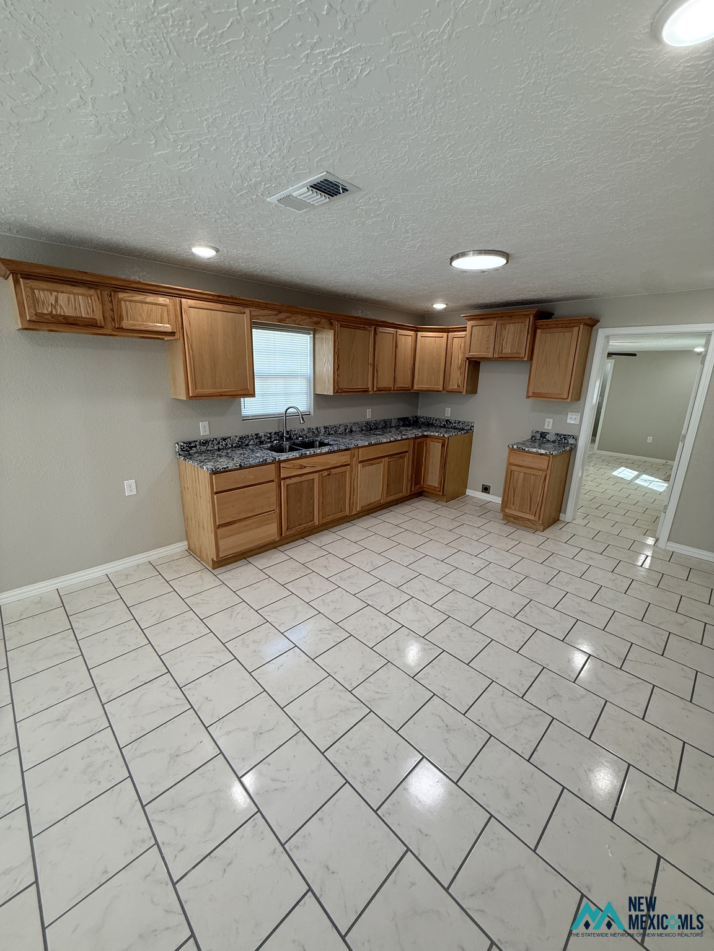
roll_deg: -2.2
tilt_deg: -15.4
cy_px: 476
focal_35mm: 14
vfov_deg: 102.1
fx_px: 385
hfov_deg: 85.7
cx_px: 357
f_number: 2.2
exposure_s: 1/120
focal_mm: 2.22
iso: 125
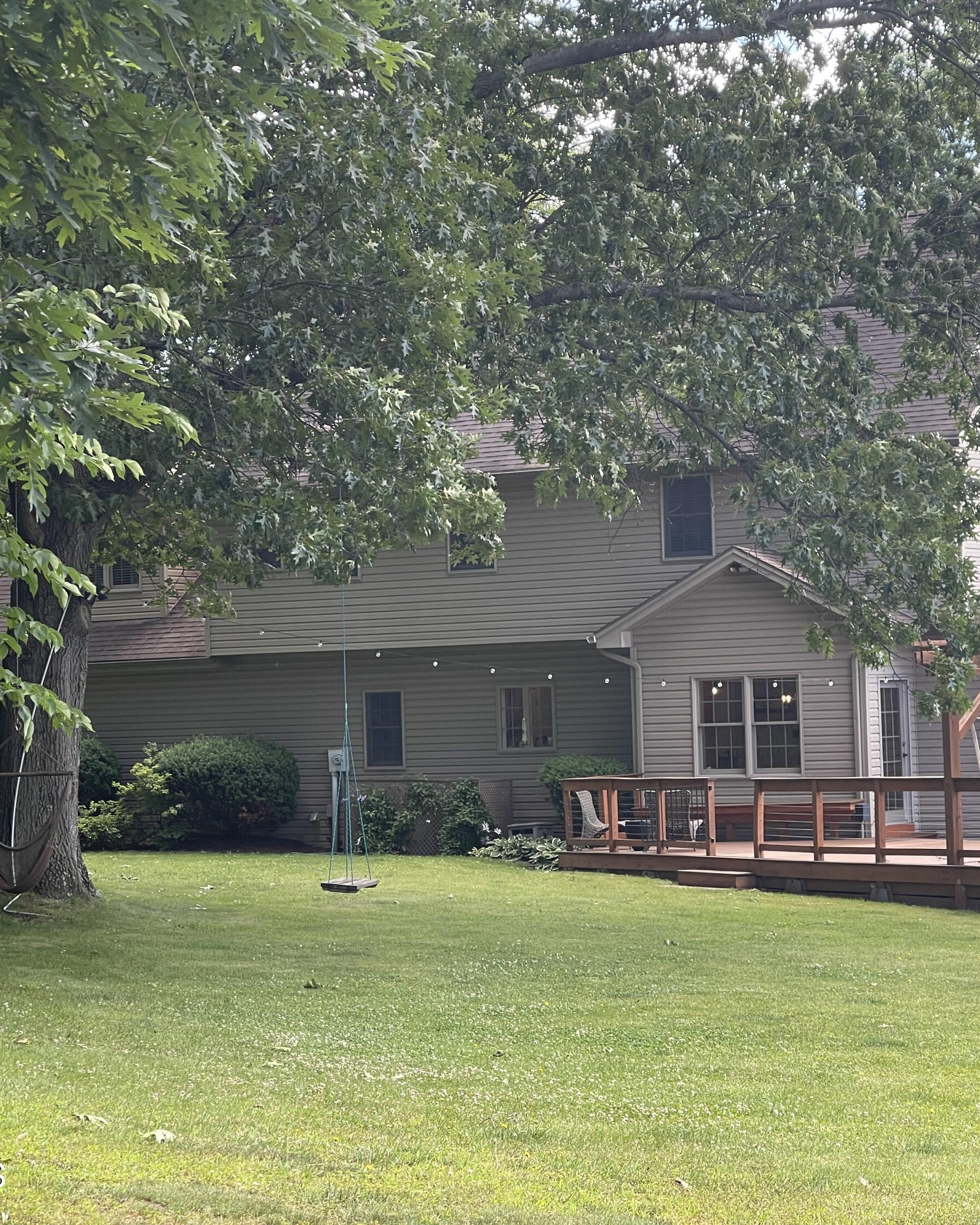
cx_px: 651
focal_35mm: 84
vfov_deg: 22.7
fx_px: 3045
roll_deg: +1.6
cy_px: 614
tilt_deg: +0.6
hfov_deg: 18.2
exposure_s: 1/129
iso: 20
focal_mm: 7.5
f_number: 2.2
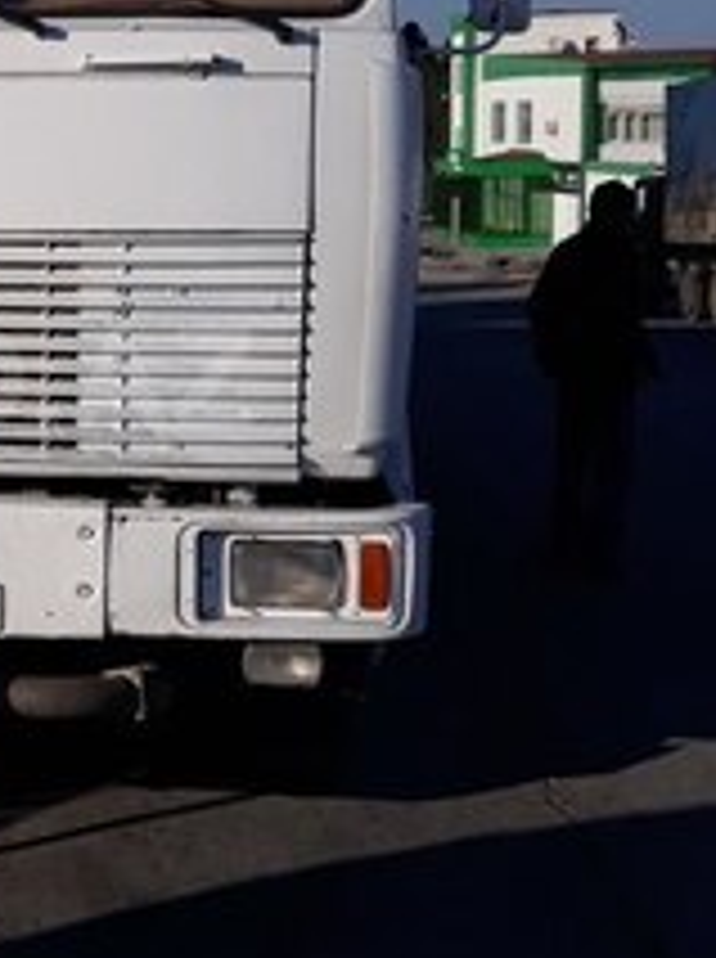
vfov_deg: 30.7
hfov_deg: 21.8
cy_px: 378
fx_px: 1743
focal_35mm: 63
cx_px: -95
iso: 40
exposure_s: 1/3802
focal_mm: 3.71
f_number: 1.7
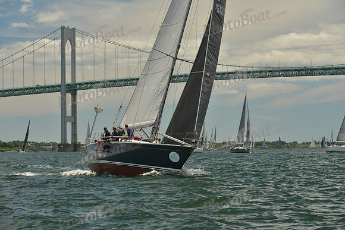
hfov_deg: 16.8
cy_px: 115
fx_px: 1169
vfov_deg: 11.2
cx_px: 172
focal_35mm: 122
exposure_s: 1/800
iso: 400
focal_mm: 122
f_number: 8
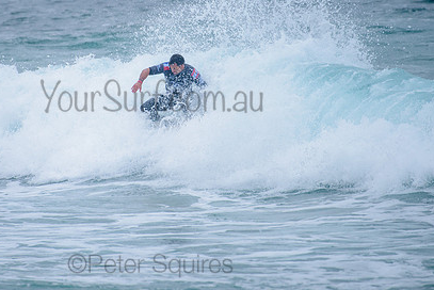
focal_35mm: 712
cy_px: 87
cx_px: 150
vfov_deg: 1.9
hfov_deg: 2.9
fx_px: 8589
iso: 250
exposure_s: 1/2000
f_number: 5.6
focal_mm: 500
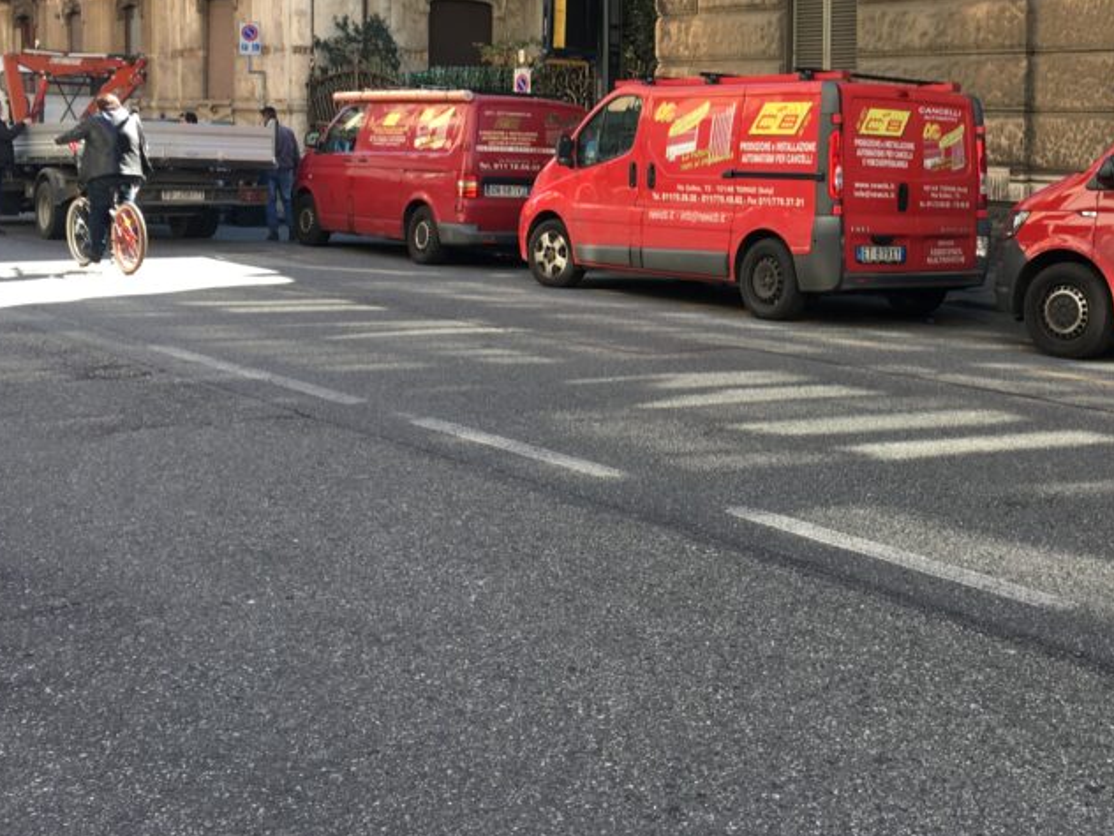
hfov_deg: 39.6
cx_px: 793
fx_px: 1513
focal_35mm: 47
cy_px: 212
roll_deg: -0.7
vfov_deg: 30.4
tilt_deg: -4.0
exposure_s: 1/122
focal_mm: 4.15
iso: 25
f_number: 2.2
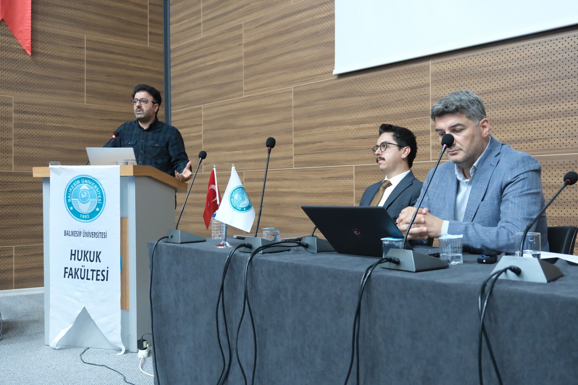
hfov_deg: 57.2
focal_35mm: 33
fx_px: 530
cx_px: 289
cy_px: 192
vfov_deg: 40.0
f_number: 4
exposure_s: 1/50
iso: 6400
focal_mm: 22.3
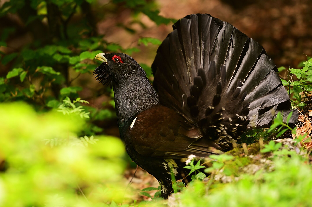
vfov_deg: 4.1
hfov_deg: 6.2
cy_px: 109
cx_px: 144
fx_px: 2892
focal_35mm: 334
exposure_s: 1/400
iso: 500
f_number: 4
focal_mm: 300
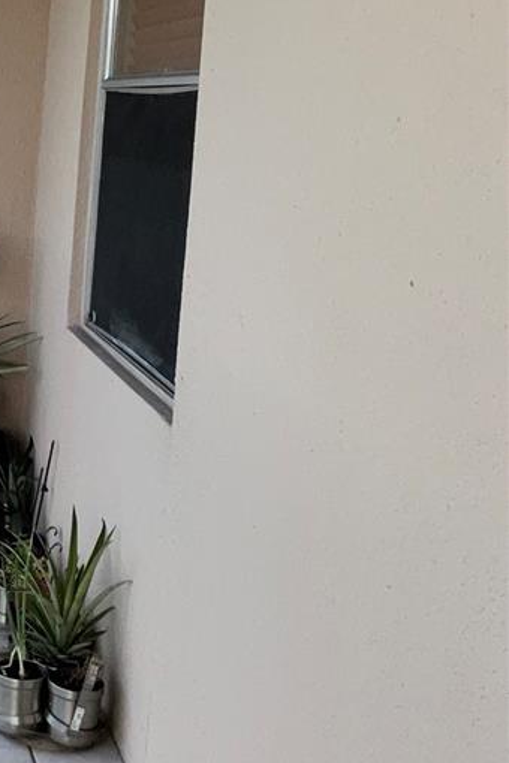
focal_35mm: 71
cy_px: 248
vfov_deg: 28.3
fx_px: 1506
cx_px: -163
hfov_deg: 17.9
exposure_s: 1/504
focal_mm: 3
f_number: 1.8
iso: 16
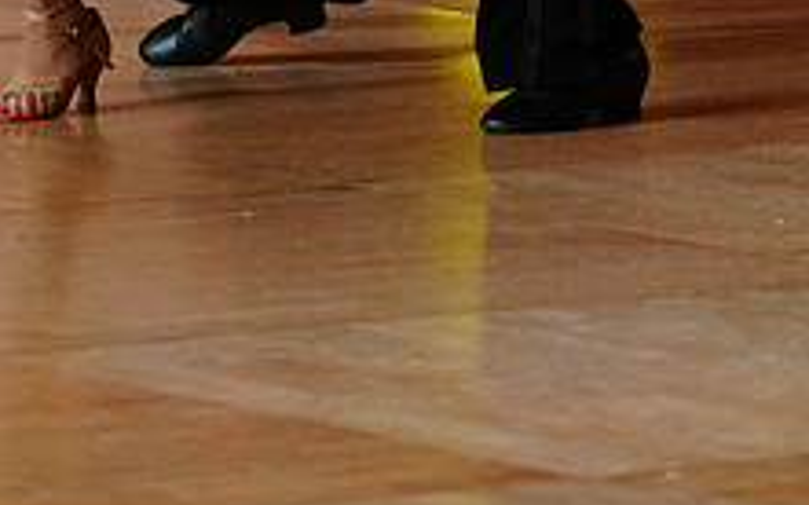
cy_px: -443
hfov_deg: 3.9
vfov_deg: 2.4
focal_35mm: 536
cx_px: 115
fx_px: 11815
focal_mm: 200
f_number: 4
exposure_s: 1/320
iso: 3200
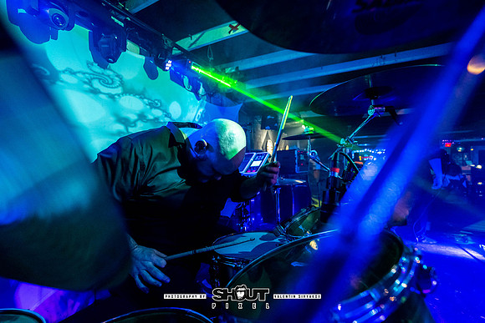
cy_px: 162
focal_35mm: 14
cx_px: 242
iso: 3200
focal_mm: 14
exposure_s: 1/250
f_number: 2.8
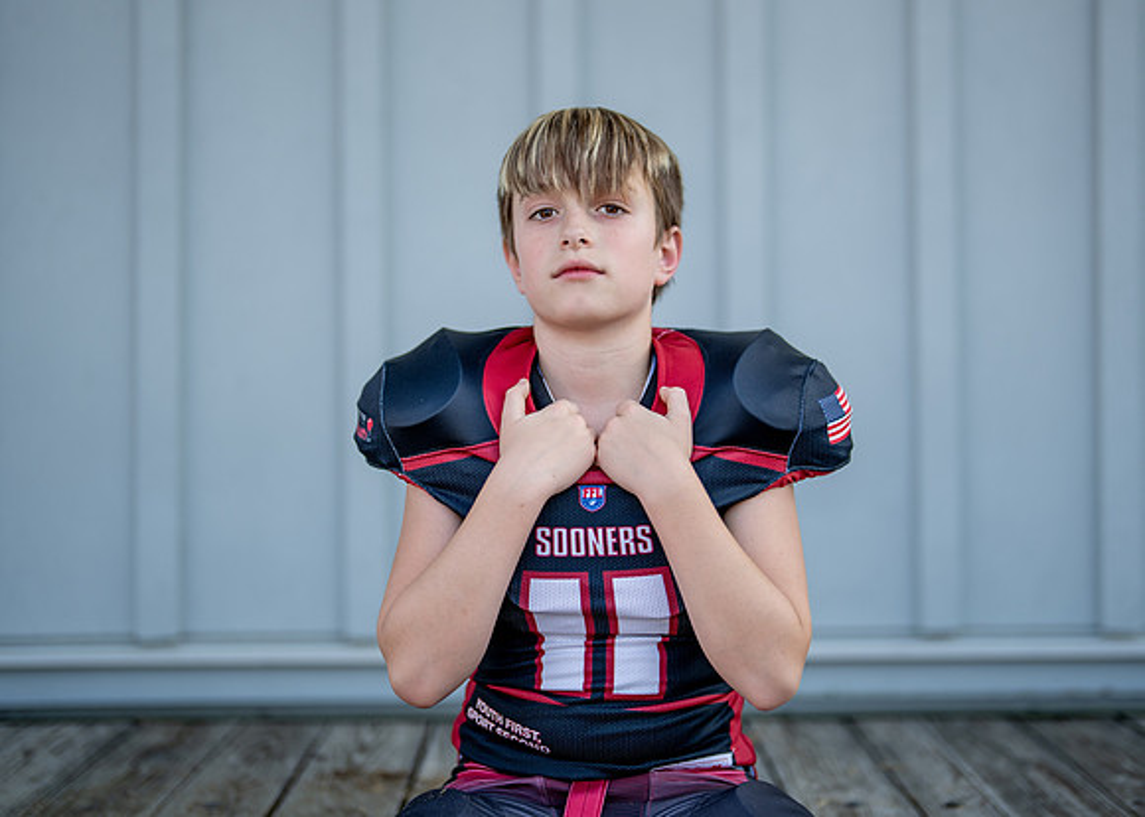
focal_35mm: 59
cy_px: 366
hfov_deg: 33.2
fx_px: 1916
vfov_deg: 24.1
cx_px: 635
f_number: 1.2
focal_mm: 50
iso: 100
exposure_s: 1/2000
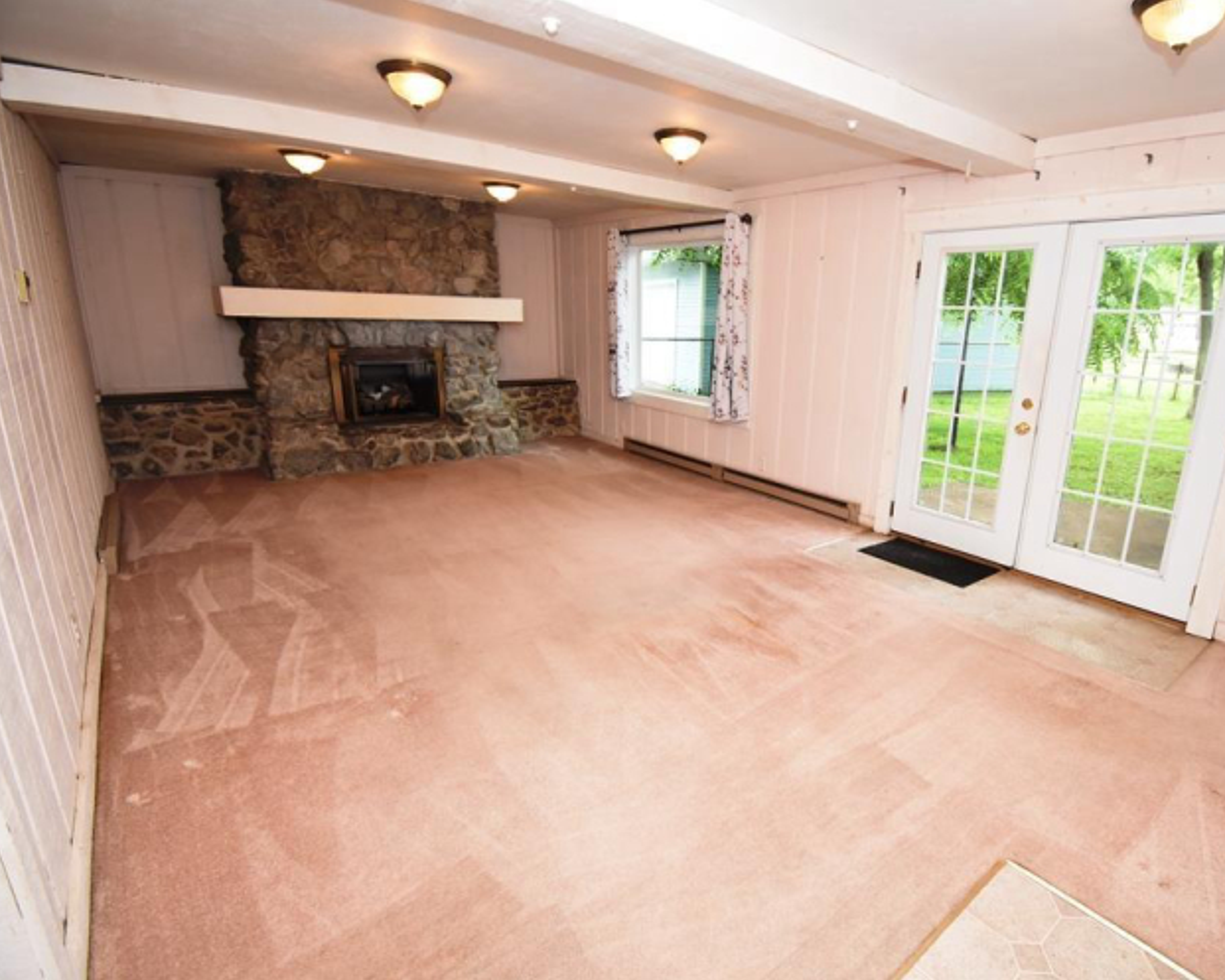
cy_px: 491
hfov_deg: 88.9
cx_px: 710
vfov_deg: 77.0
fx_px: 616
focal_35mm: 17
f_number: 5
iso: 800
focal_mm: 10
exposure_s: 1/100
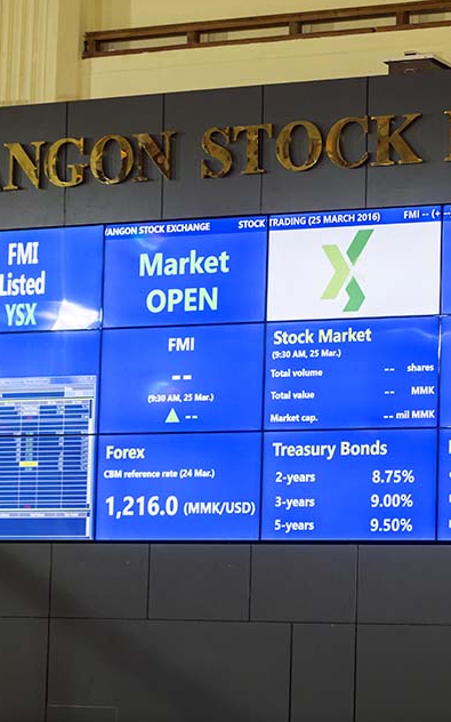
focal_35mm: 133
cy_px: 360
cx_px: 386
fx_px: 2616
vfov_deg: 15.7
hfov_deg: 9.8
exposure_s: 1/125
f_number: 3.5
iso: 160
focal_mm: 86
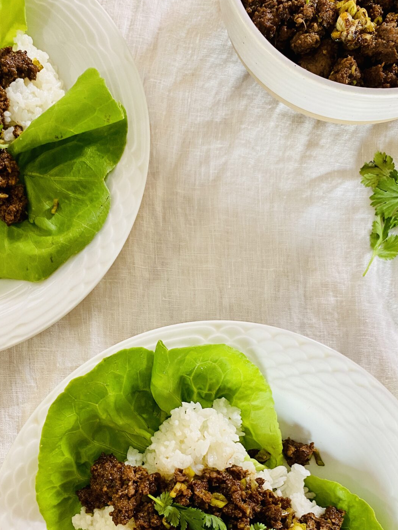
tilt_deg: -84.8
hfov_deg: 37.5
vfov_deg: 47.8
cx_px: 148
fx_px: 582
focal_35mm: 38
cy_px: 370
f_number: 1.8
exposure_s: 1/60
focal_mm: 4.25
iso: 125
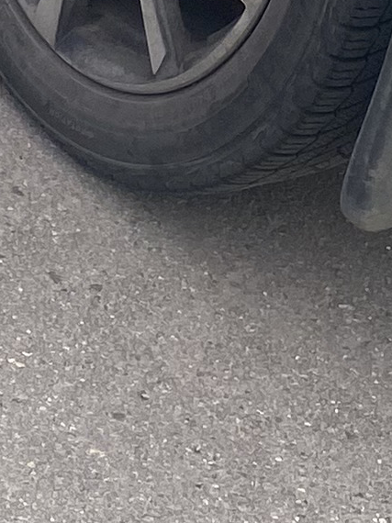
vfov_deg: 9.9
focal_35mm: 184
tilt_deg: -16.9
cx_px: 254
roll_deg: -18.3
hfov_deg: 8.1
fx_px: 2780
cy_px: -542
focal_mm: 4.25
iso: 32
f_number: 1.8
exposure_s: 1/446
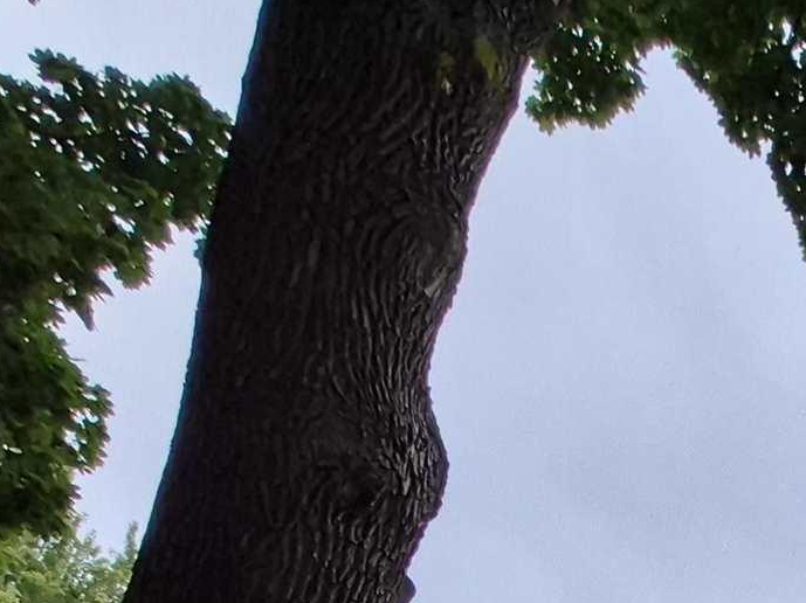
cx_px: 1171
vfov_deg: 16.3
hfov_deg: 25.8
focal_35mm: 58
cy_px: 1325
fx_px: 1350
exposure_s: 1/1112
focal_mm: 1.74
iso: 40
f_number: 2.2
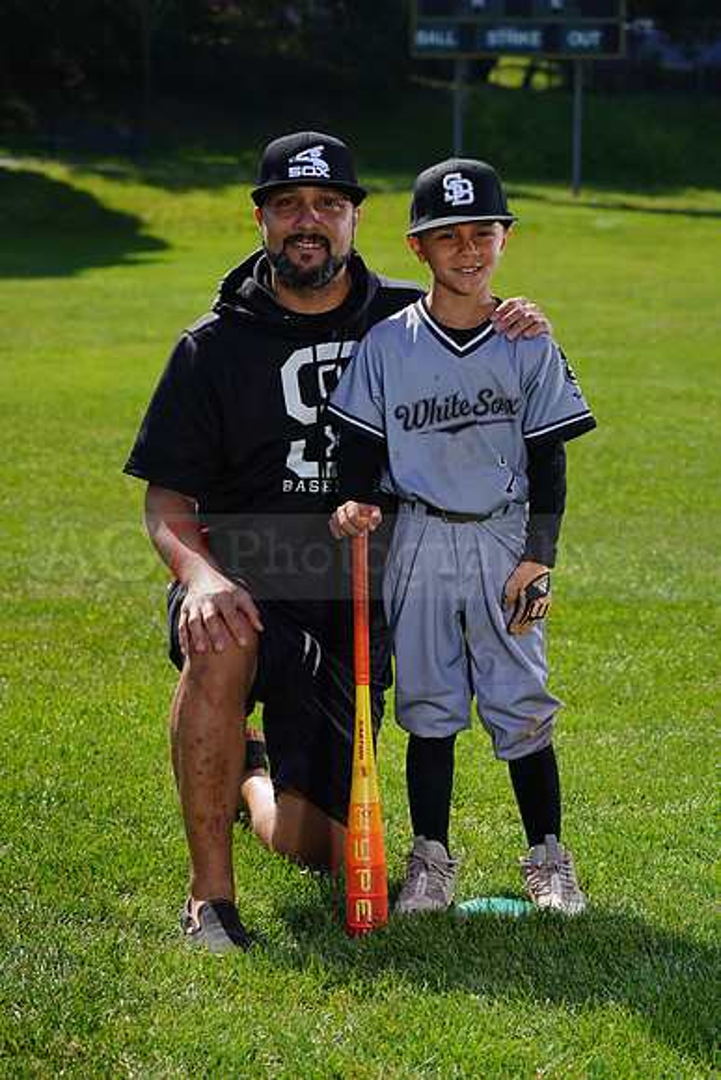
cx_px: 360
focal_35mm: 102
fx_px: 3062
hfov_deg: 13.4
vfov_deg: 20.0
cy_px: 540
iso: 100
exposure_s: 1/250
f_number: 8
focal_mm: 102
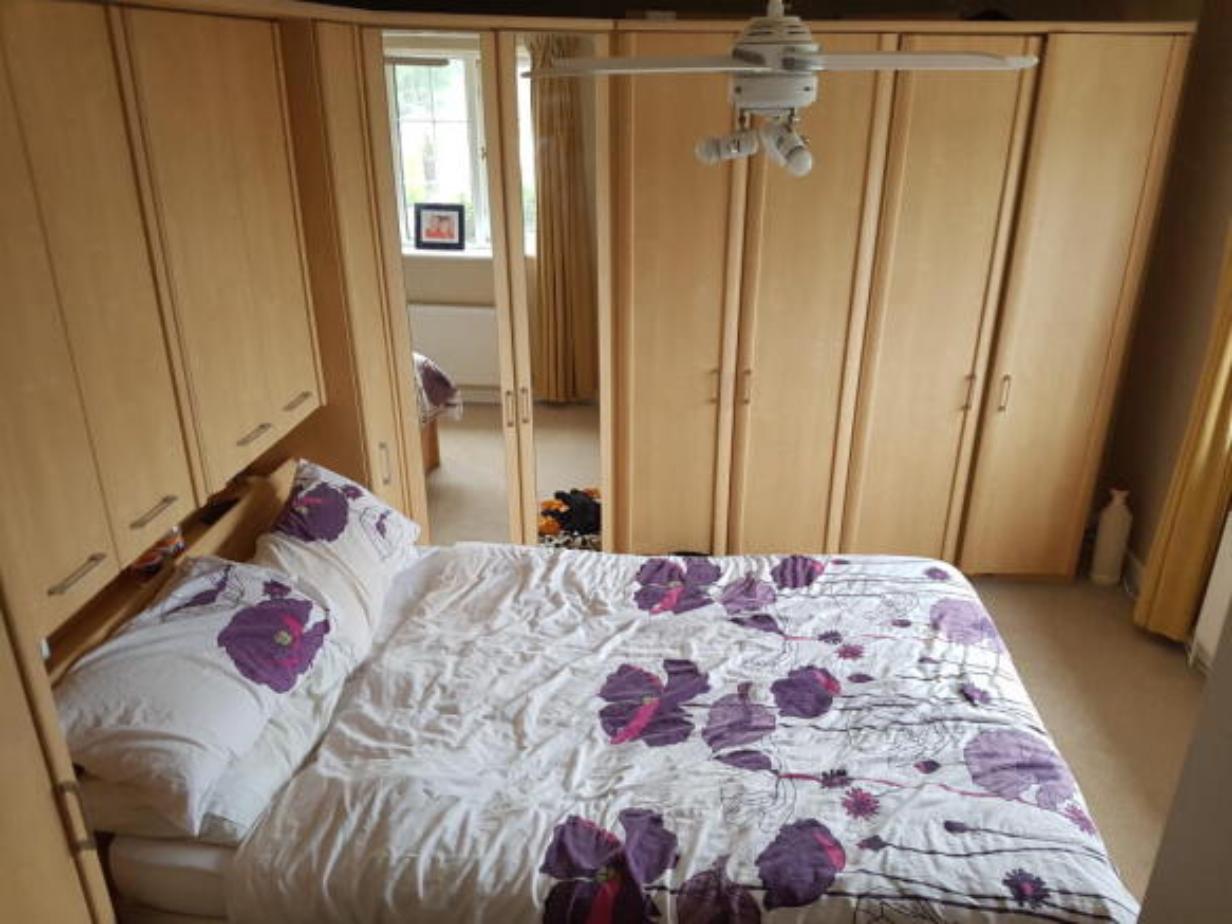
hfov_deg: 67.3
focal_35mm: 26
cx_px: 616
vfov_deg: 53.0
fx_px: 925
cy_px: 462
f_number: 1.7
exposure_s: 1/33
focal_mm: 4.2
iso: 160
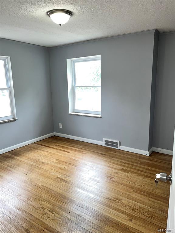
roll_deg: +1.1
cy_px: 116
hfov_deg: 53.1
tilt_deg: -11.5
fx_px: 175
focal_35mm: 26
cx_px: 88
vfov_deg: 67.3
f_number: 1.6
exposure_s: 1/29
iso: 40
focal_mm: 5.1
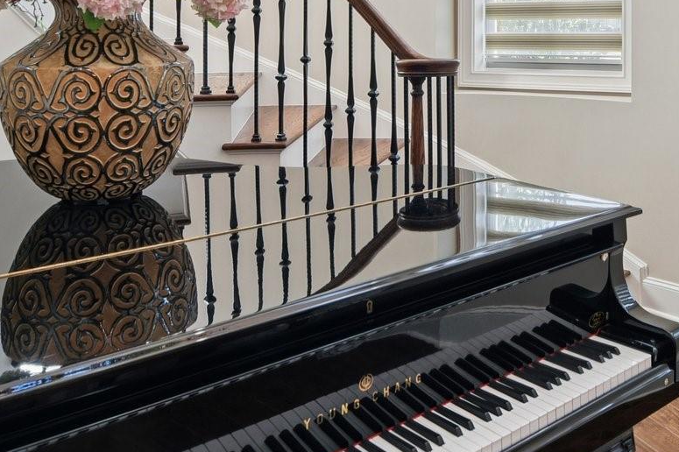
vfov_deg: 33.4
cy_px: 20
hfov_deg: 50.8
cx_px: 461
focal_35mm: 37
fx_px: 698
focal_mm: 14
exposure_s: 1/25
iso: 200
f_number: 8
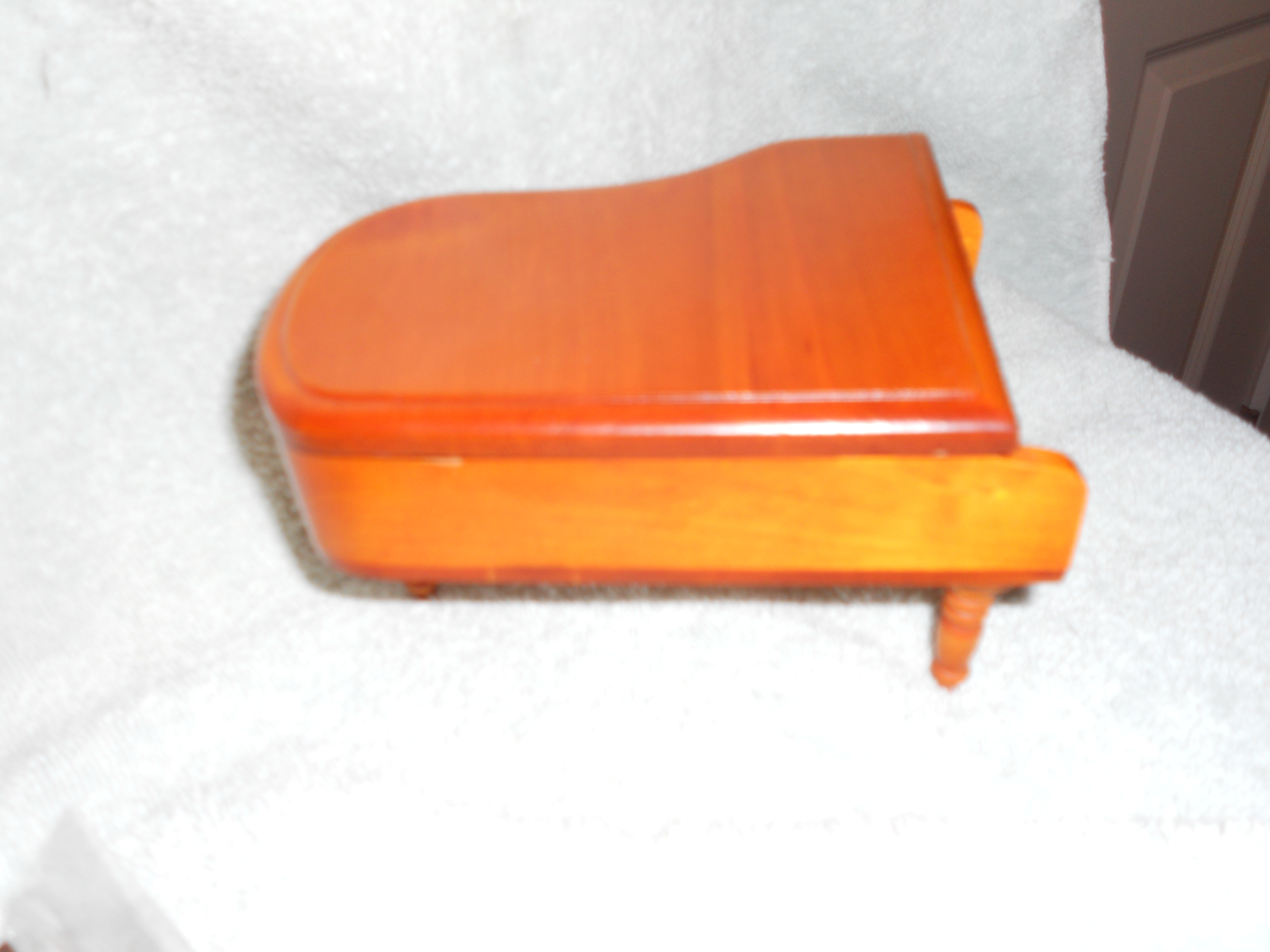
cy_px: 476
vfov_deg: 44.2
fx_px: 1174
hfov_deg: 56.8
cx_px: 635
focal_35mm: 32
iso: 80
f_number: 3.5
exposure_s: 1/25
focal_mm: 5.8
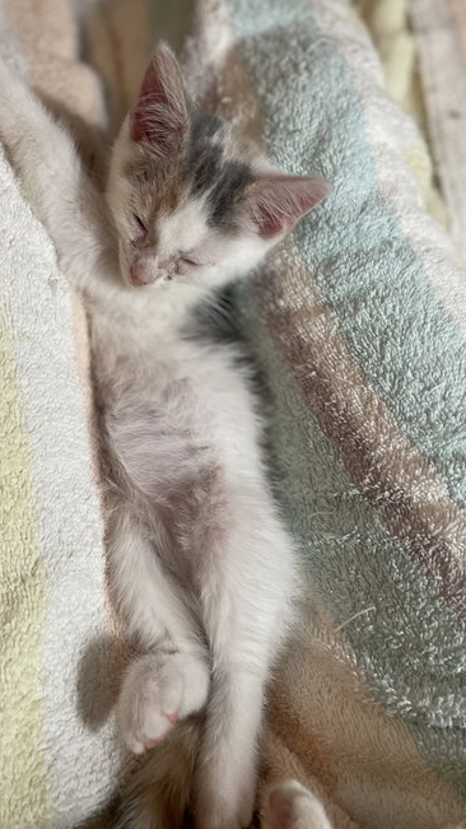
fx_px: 637
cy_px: 406
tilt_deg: -65.7
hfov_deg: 39.8
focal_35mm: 29
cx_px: 162
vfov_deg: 66.1
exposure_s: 1/60
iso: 125
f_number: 1.6
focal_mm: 4.2
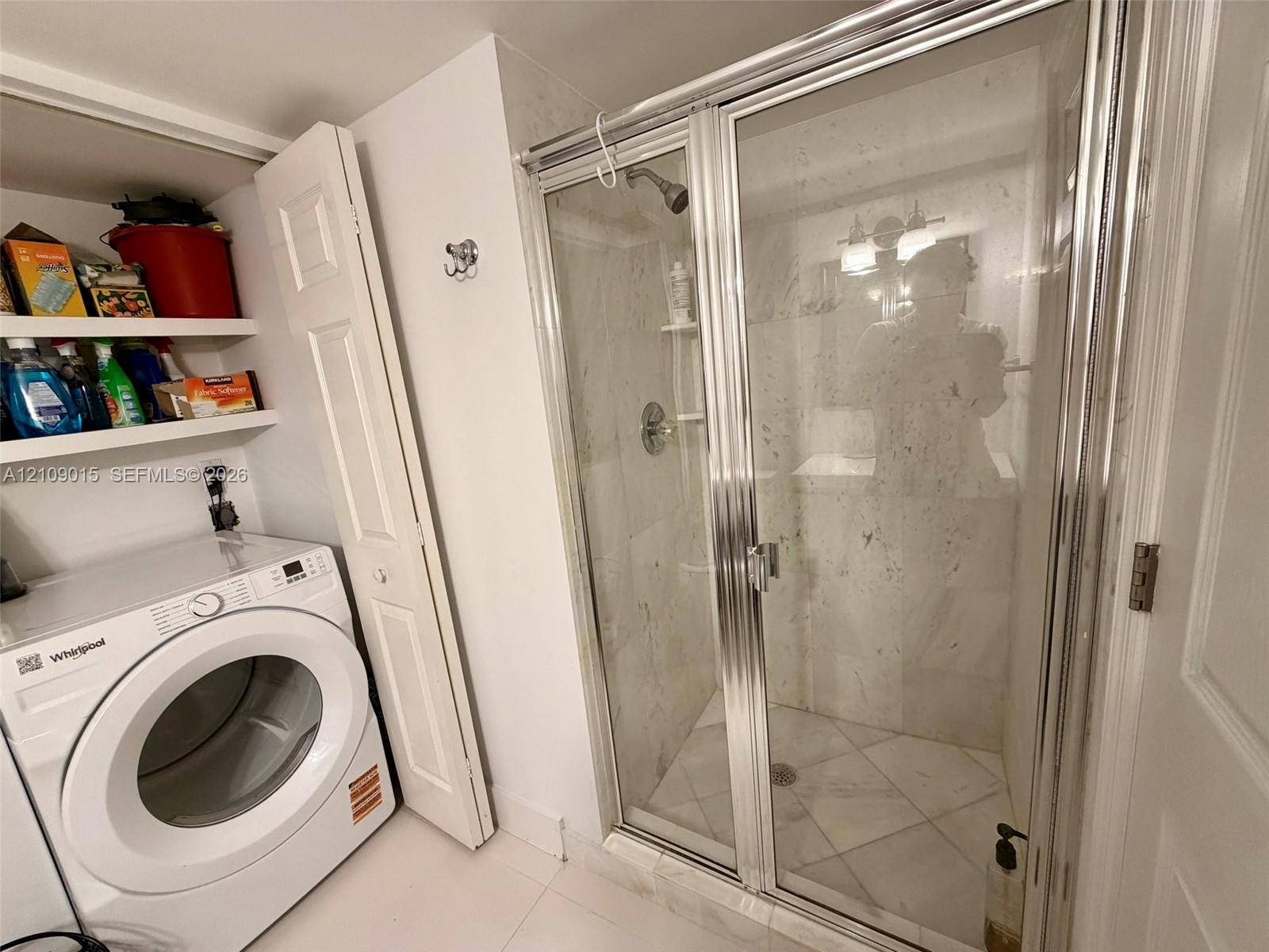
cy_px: 476
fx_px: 513
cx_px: 634
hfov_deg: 102.1
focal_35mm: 14
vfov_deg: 85.7
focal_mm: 2.22
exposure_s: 1/60
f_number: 2.2
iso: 200
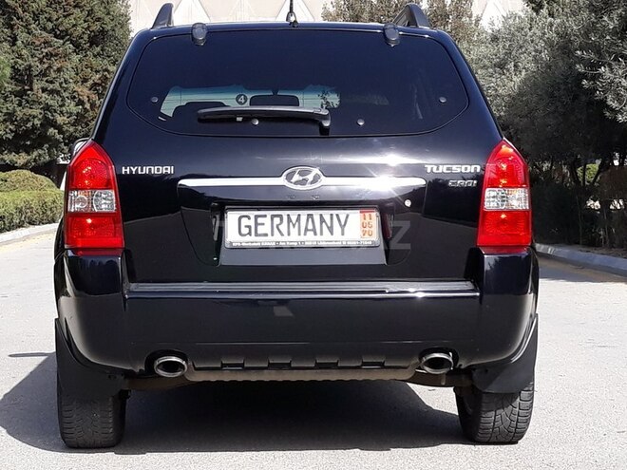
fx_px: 489
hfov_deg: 65.3
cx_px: 314
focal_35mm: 27
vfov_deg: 51.4
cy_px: 235
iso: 40
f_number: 1.7
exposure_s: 1/905
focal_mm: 3.71
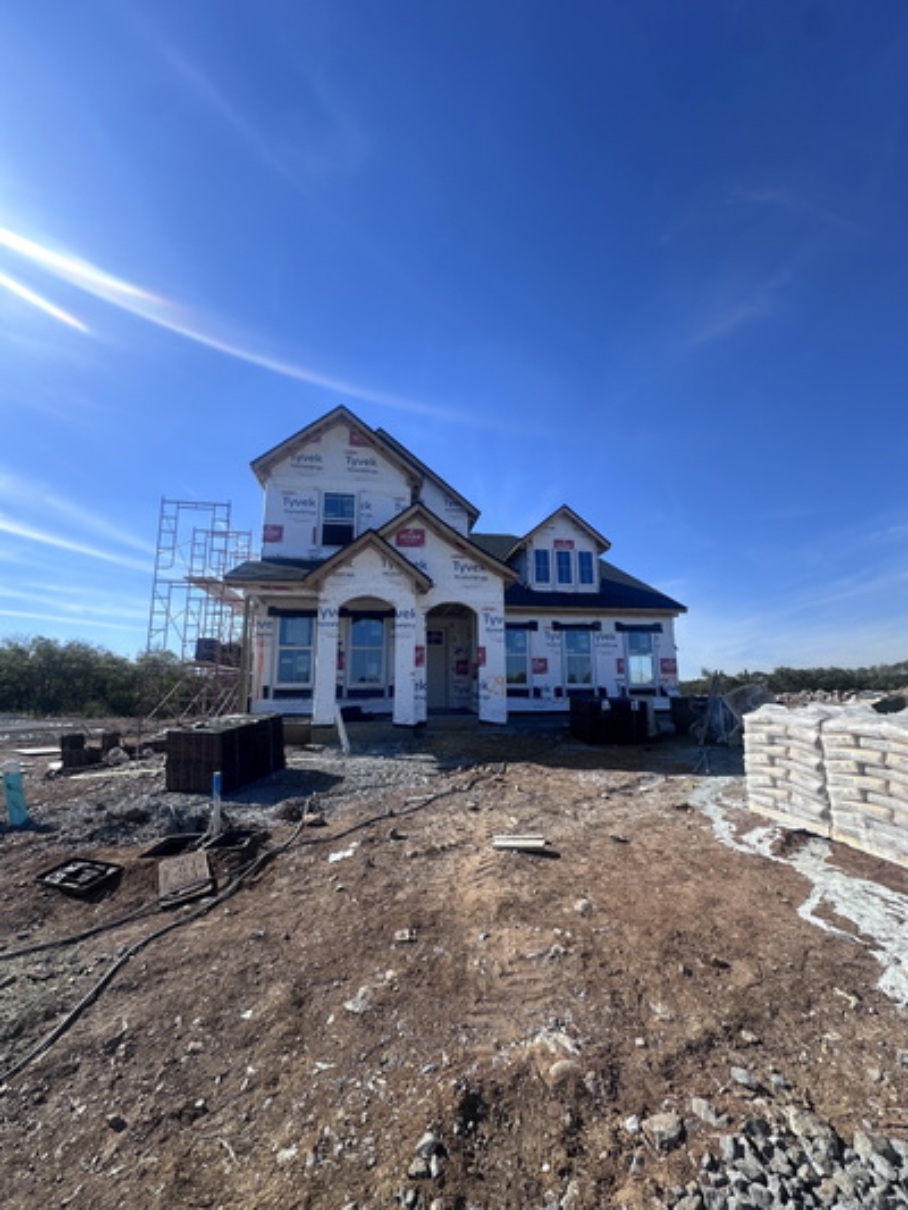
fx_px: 489
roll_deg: +0.0
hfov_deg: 85.7
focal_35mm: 14
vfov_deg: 102.1
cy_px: 605
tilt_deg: +11.5
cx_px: 454
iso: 40
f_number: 2.2
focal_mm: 2.22
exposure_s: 1/1401
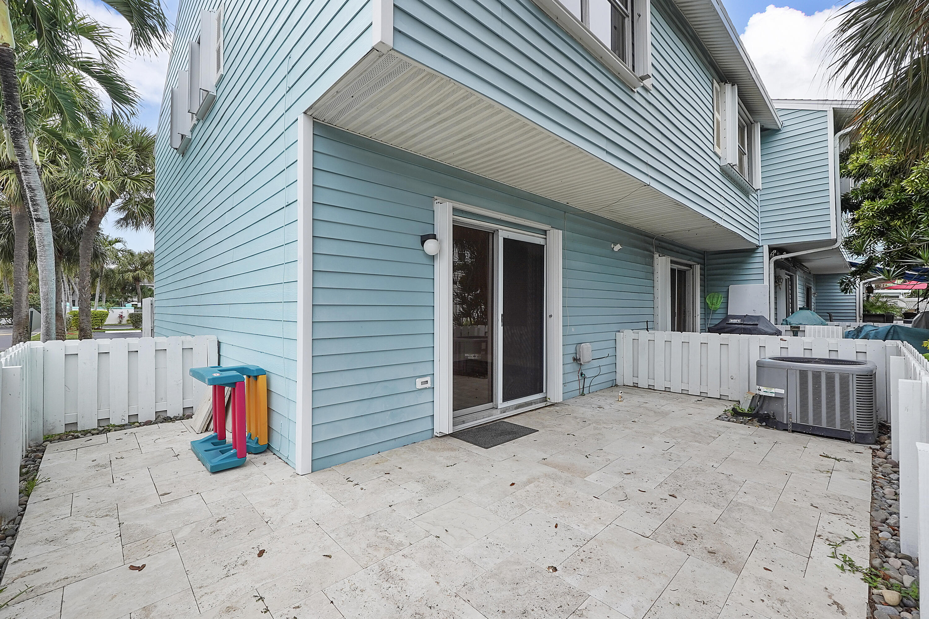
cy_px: 310
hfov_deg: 100.4
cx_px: 464
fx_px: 387
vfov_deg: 77.3
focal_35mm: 15
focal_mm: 10
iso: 250
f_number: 7.1
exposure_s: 1/250
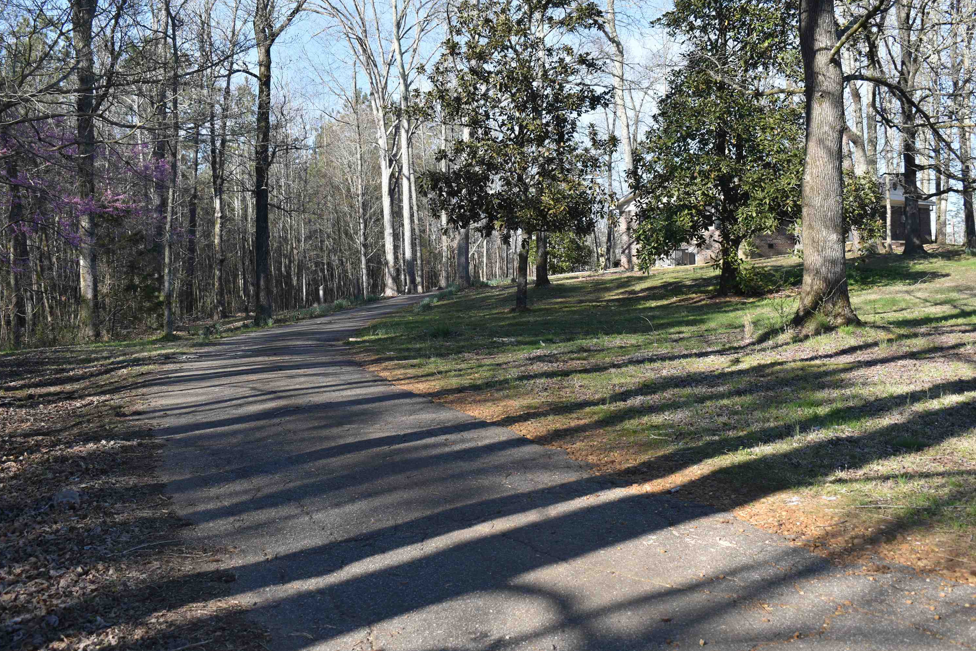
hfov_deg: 48.5
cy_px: 326
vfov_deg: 33.4
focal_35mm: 40
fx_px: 1084
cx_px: 491
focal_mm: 26
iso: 100
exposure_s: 1/160
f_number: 6.3
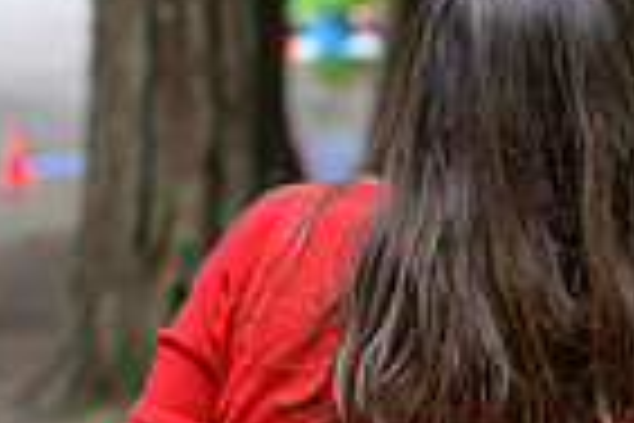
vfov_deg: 4.1
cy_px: 581
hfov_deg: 6.2
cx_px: 628
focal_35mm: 331
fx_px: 5829
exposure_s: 1/640
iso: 3600
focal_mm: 70
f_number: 3.5
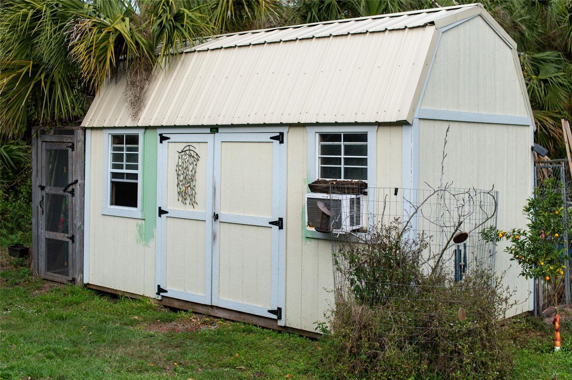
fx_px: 794
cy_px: 190
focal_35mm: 50
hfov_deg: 39.6
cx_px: 286
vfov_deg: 26.9
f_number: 3.5
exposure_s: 1/5000
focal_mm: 50
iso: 640
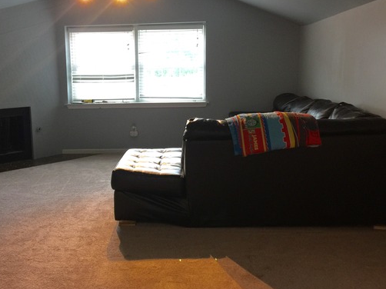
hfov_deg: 49.8
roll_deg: +0.5
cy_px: 132
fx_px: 412
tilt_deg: -7.5
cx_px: 154
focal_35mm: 37
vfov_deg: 38.6
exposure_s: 1/15
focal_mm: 4.15
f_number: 2.2
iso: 50
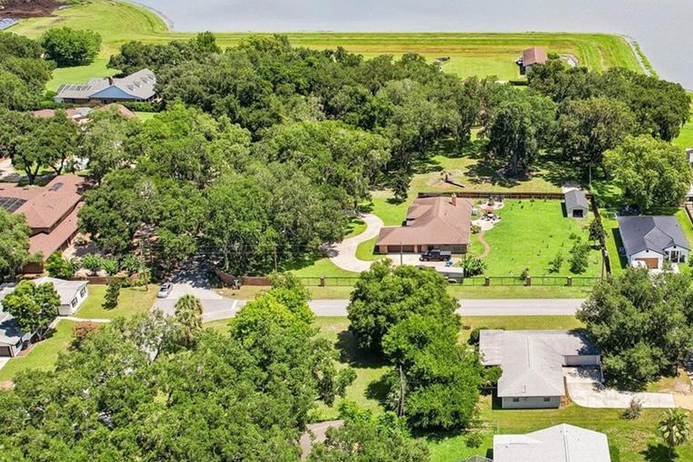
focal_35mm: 46
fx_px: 885
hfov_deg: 41.4
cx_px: 523
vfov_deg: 29.2
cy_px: 201
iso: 130
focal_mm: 8.4
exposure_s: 1/2000
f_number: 2.8
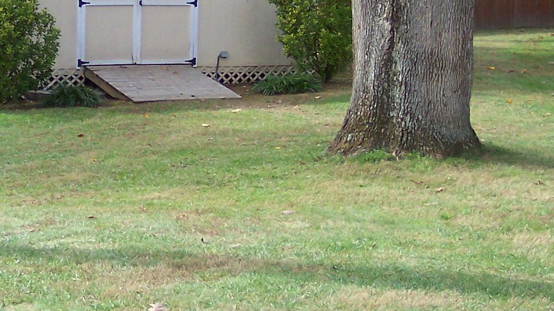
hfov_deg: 19.9
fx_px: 1572
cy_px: 6
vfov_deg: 11.2
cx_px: 145
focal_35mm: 107
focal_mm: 8
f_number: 2.8
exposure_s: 1/350
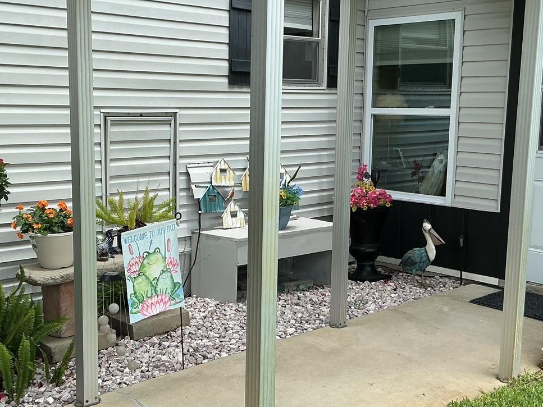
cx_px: 262
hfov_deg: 39.7
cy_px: 214
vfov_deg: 30.3
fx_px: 753
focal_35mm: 48
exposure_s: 1/1076
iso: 25
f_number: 1.8
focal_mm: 3
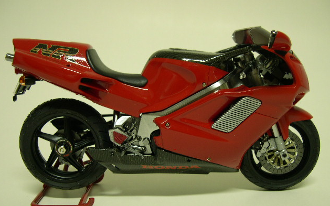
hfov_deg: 48.2
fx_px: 369
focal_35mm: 41
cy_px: 118
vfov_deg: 31.2
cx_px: 163
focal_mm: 8
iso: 100
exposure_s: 1/5.7
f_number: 2.8
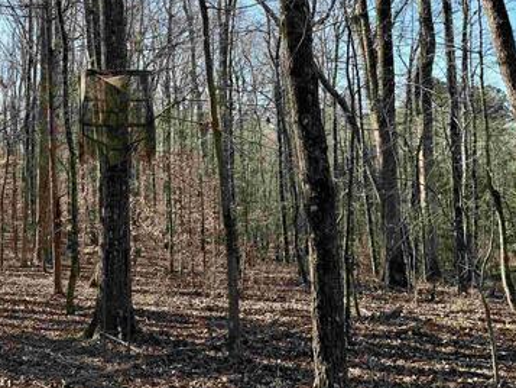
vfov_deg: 33.1
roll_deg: +0.3
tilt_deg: +6.4
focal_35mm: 43
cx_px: 136
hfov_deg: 42.6
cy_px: 109
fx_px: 641
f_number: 1.78
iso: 80
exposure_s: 1/1174
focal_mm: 6.76
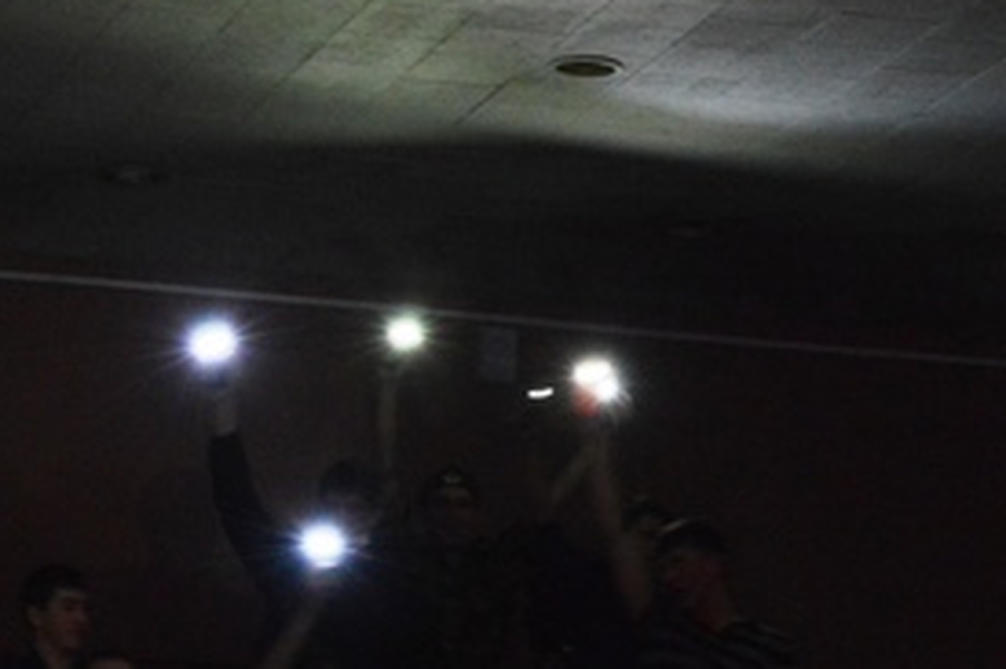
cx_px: 256
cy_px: 620
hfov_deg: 11.4
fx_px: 5029
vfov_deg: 7.6
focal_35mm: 180
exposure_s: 1/20
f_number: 5.6
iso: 3200
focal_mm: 55
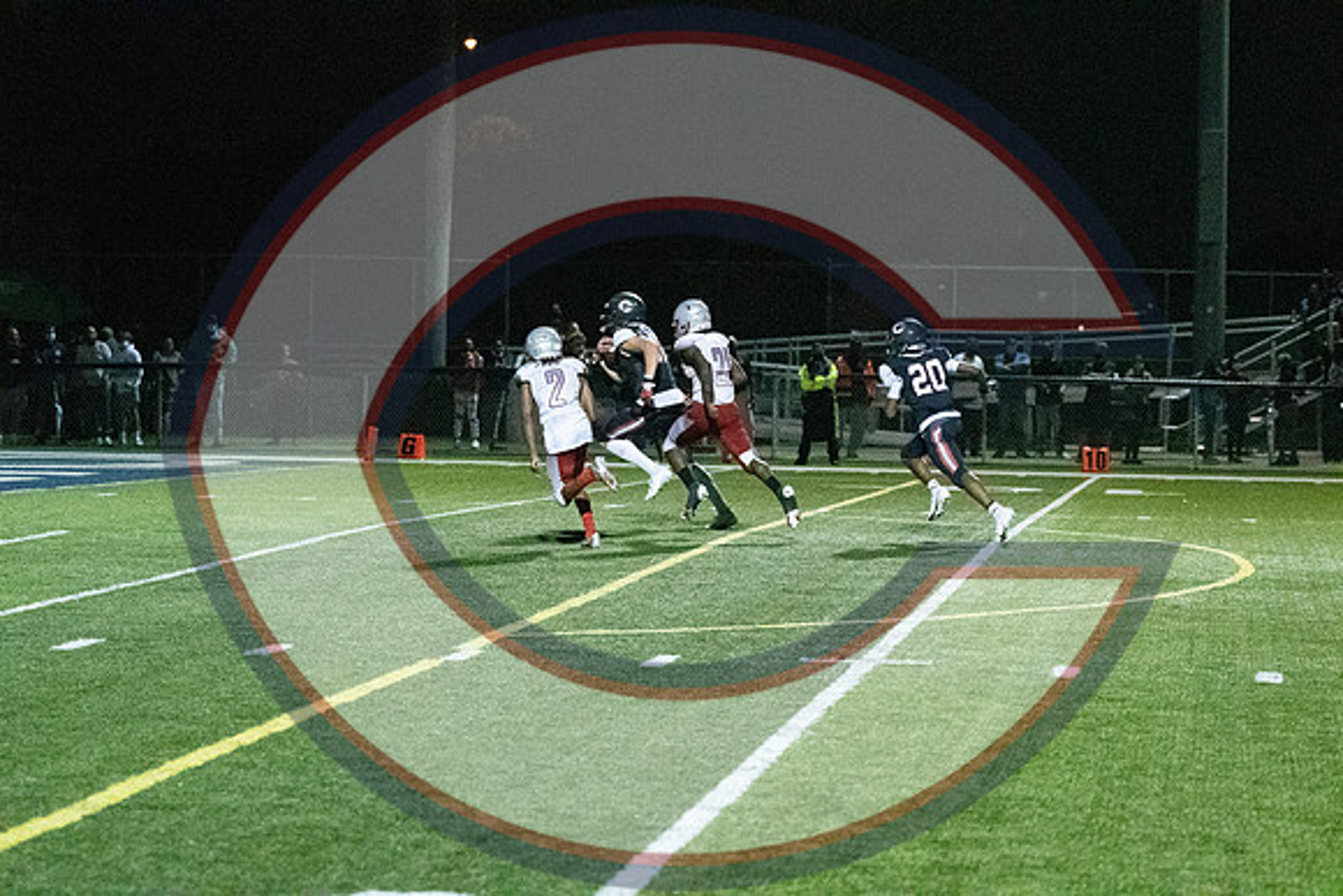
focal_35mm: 105
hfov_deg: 19.5
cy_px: 448
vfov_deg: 13.0
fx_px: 3918
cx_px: 672
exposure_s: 1/3200
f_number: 2.8
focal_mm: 70
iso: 40000
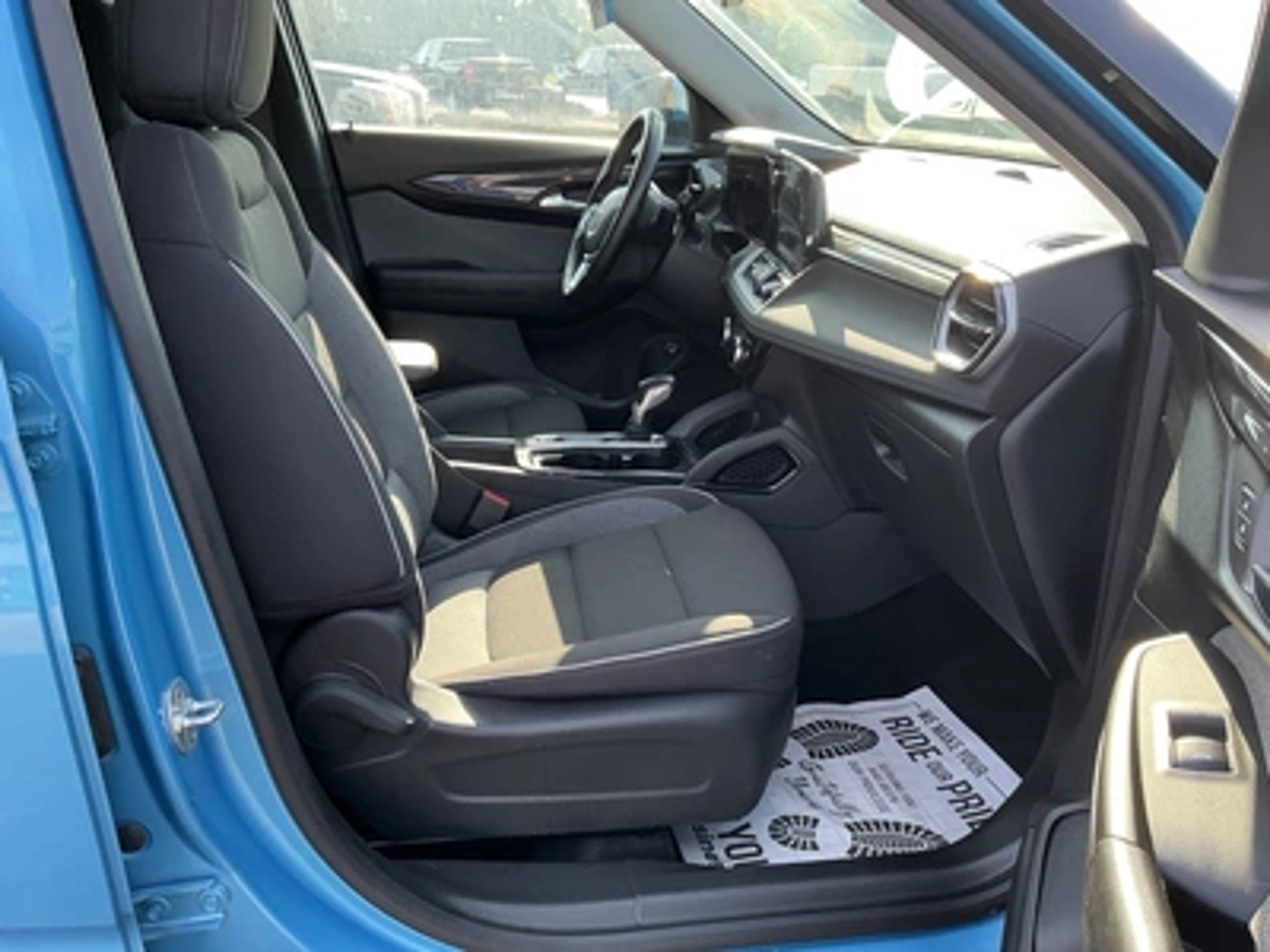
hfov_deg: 63.4
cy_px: 476
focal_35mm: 28
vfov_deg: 49.7
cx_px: 635
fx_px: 1027
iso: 32
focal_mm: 3
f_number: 1.8
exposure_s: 1/122
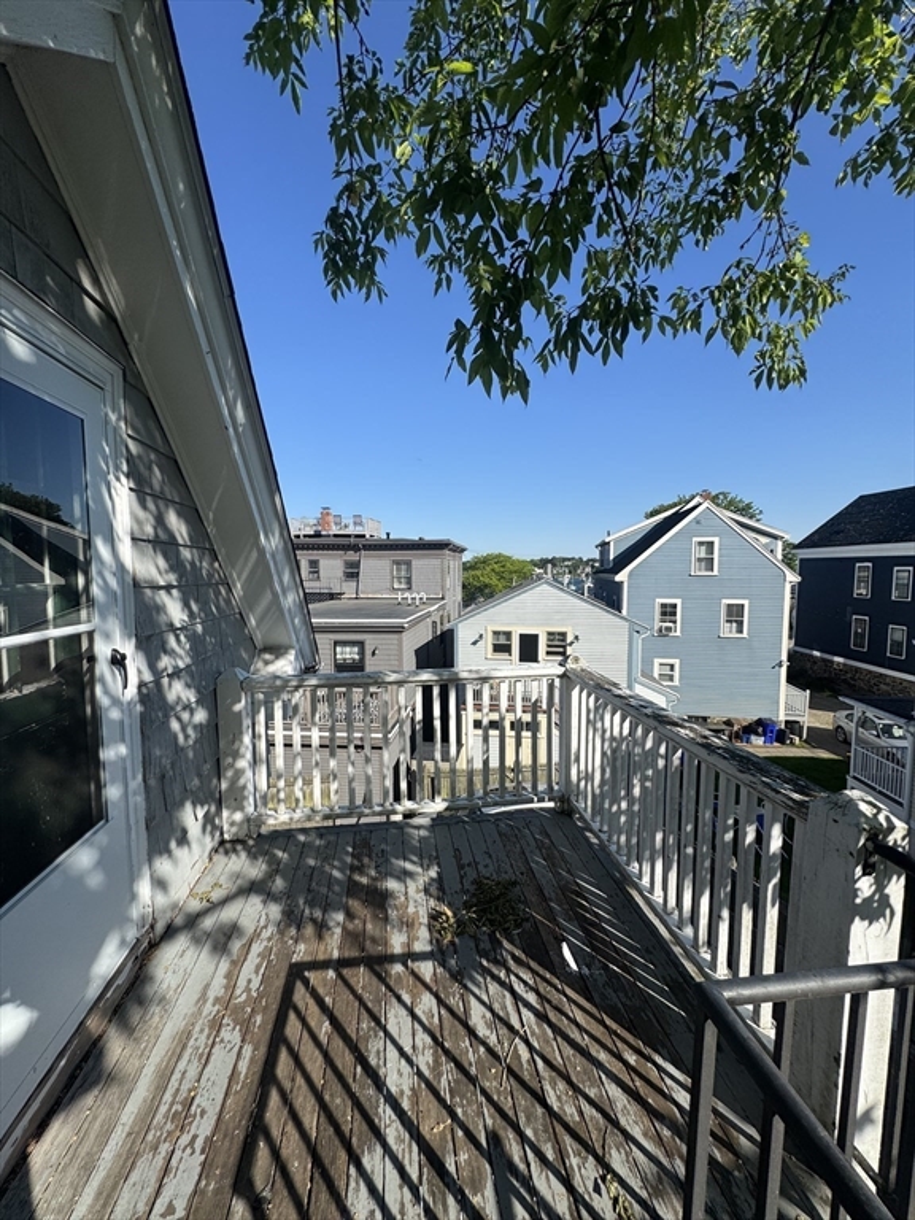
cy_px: 610
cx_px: 458
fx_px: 493
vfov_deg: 102.1
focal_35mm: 14
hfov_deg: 85.7
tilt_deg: -4.3
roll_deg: +1.0
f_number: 2.2
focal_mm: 2.22
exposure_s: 1/2415
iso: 50
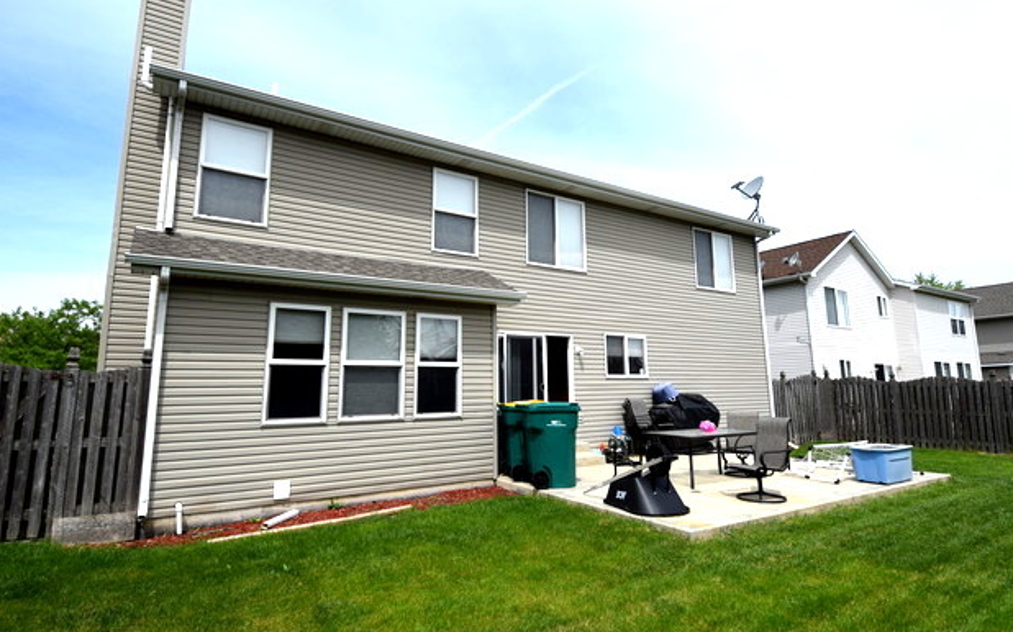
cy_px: 300
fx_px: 524
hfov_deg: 88.0
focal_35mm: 19
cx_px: 503
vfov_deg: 62.2
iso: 200
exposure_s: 1/800
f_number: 9
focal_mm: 12
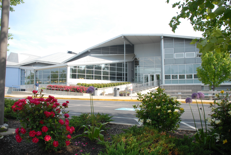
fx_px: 173
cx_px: 116
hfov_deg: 67.3
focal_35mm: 27
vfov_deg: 48.0
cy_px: 78
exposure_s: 1/500
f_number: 3.5
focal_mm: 18
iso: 160
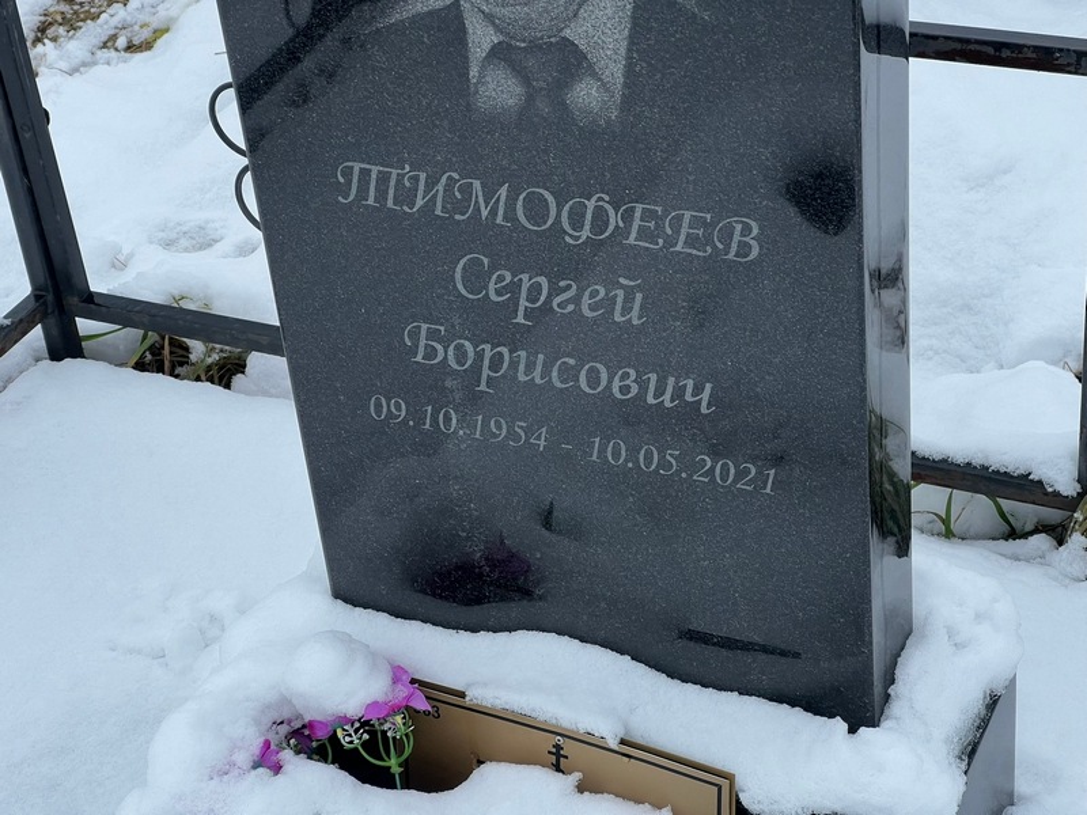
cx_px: 544
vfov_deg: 19.1
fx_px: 2418
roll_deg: +1.9
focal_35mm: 77
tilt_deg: -34.9
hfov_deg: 25.3
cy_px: 408
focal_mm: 9
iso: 40
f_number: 2.8
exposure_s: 1/99
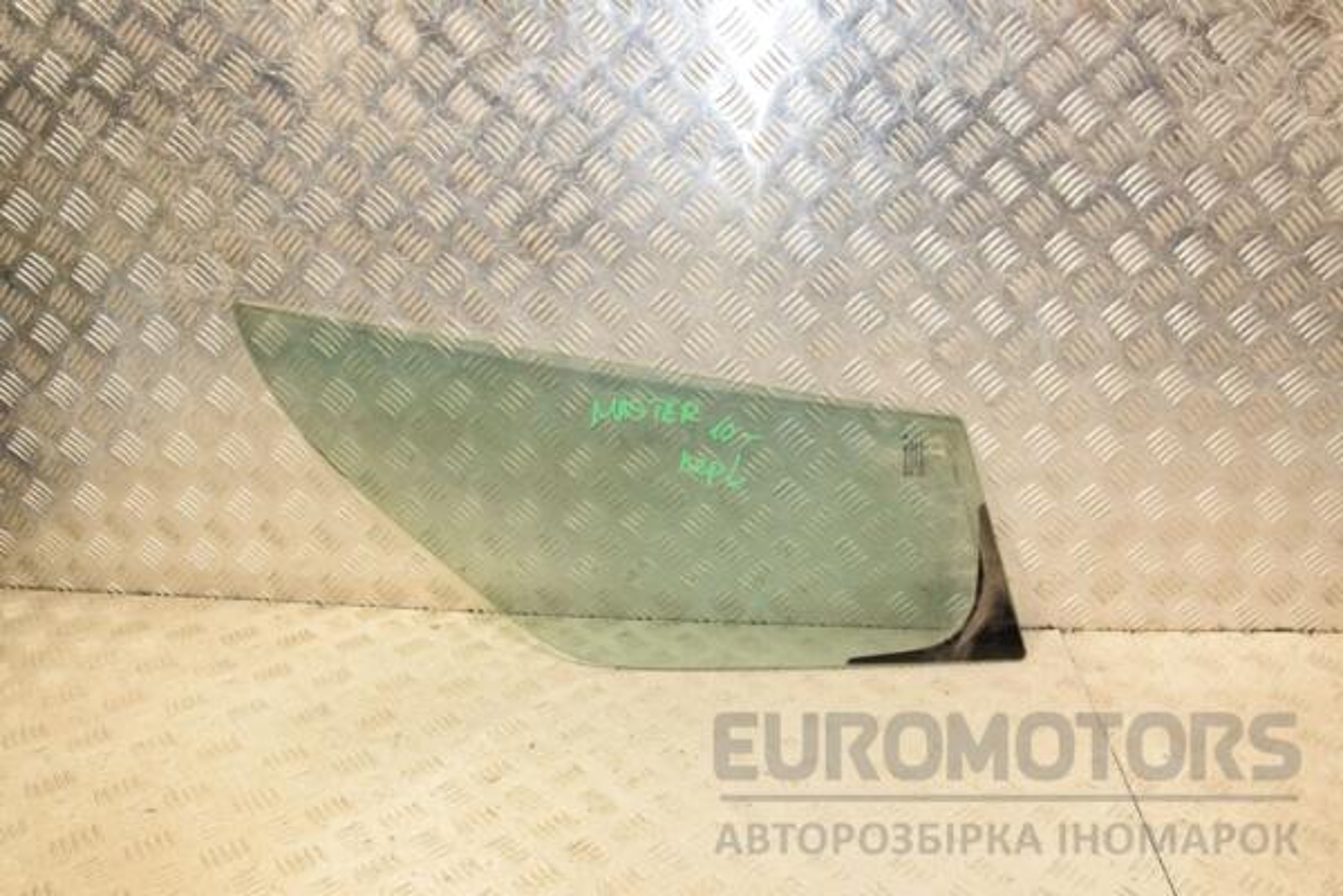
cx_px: 672
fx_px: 1007
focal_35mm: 27
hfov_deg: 67.4
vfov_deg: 47.9
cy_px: 448
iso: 800
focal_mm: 18
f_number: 6.3
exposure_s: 1/200
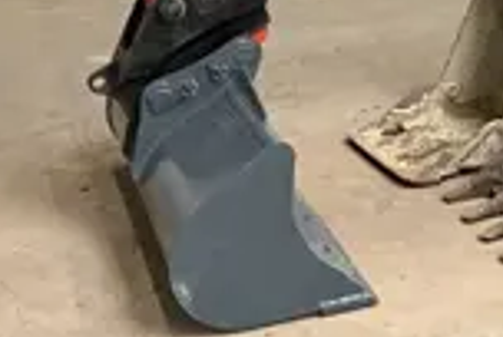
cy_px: -168
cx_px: 715
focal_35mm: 95
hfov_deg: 19.2
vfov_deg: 13.6
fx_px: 1330
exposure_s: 1/60
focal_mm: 3
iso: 125
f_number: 1.8
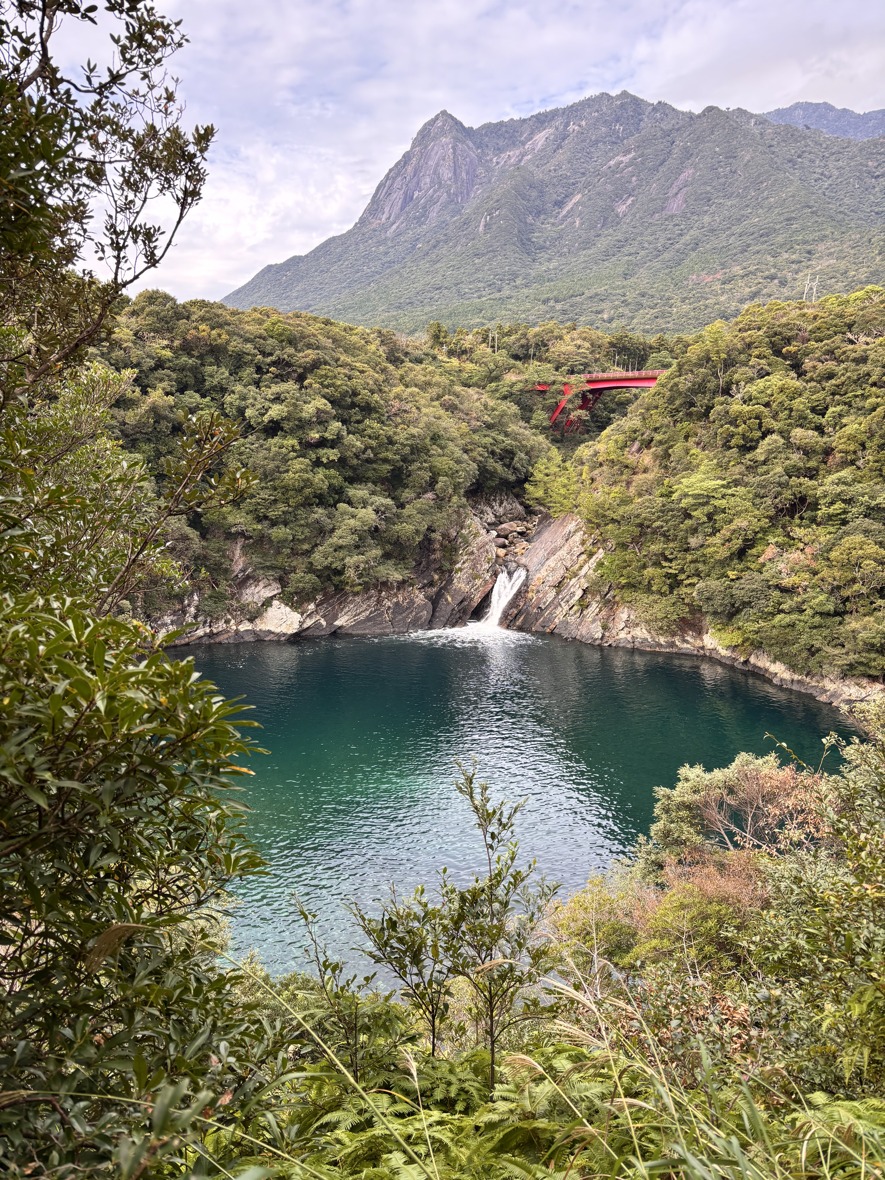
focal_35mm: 26
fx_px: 886
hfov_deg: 53.1
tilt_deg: -9.8
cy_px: 590
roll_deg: -2.9
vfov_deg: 67.3
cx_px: 442
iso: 50
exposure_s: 1/411
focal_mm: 5.96
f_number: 1.6
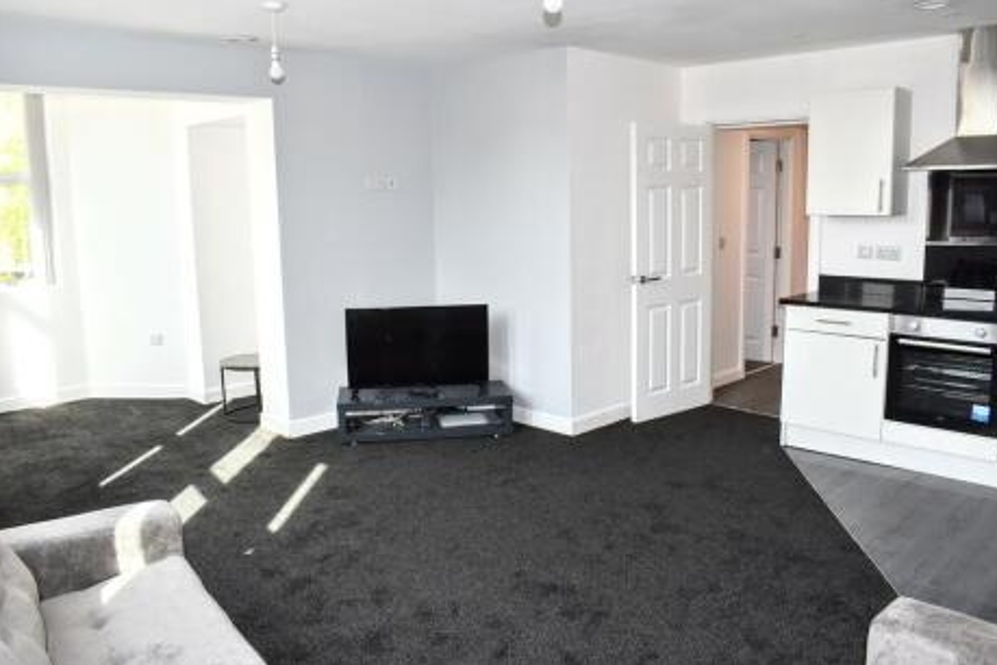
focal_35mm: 28
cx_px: 493
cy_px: 325
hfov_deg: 65.5
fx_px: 775
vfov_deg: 46.4
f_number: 5.6
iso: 320
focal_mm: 18
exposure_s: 1/125
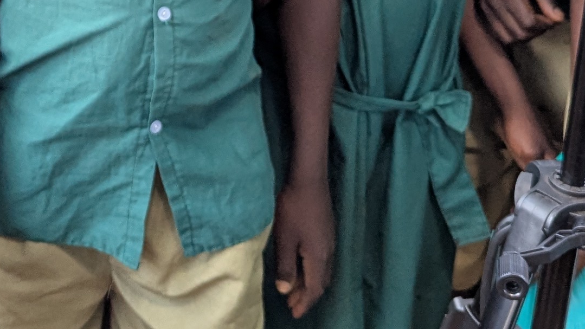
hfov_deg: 20.6
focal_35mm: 99
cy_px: -191
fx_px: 1536
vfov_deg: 11.6
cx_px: -53
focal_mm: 6.81
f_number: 1.85
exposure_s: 1/233
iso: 74
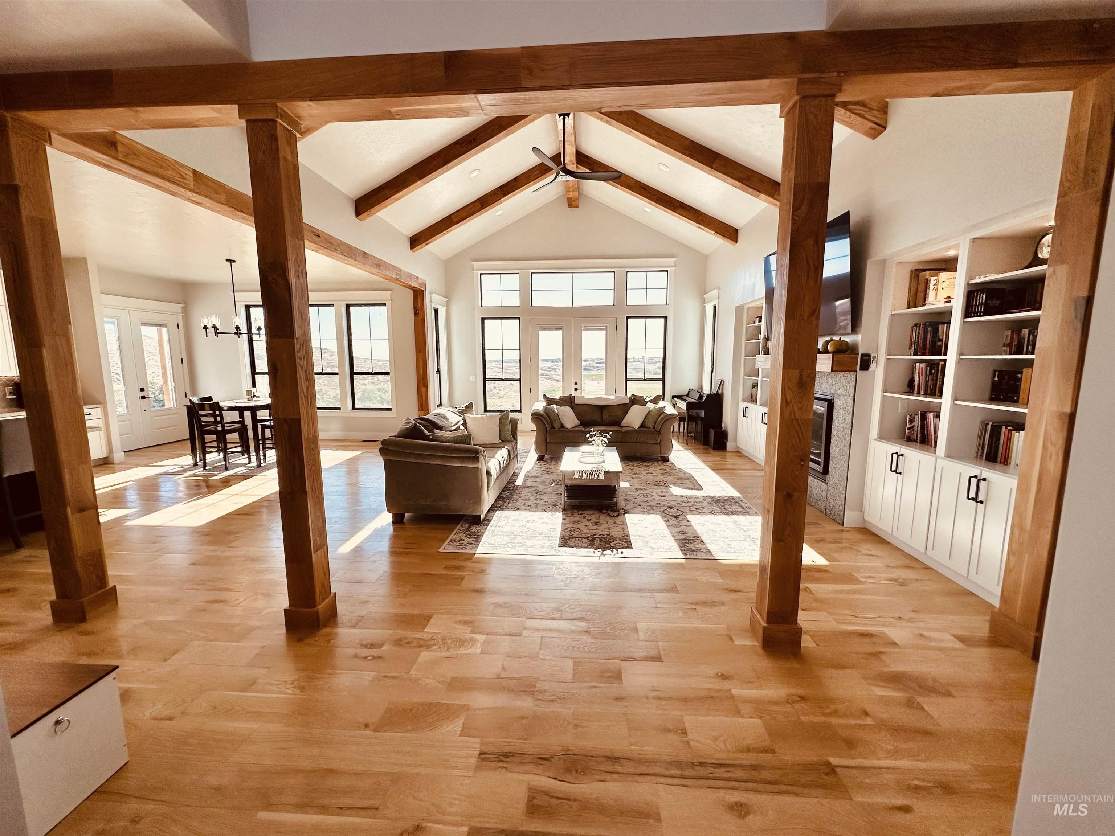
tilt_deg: -7.2
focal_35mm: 14
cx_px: 558
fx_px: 451
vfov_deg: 85.7
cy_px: 418
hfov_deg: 102.1
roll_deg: -0.2
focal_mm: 2.22
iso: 40
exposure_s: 1/569
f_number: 2.2
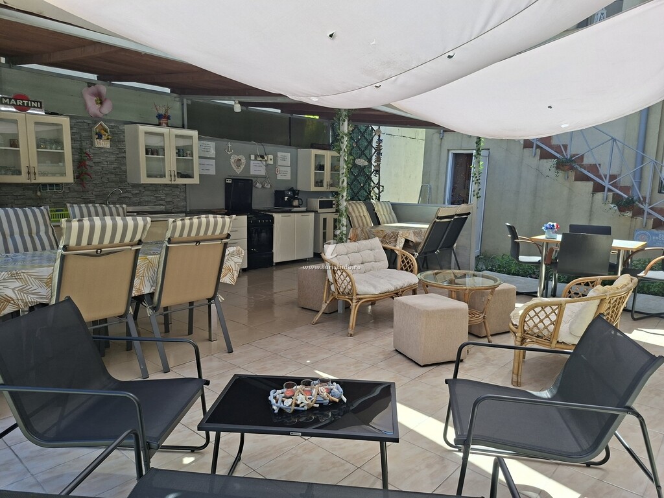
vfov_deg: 58.9
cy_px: 249
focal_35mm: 23
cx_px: 332
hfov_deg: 73.9
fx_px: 441
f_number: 1.8
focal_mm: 5.54
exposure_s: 1/892
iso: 50
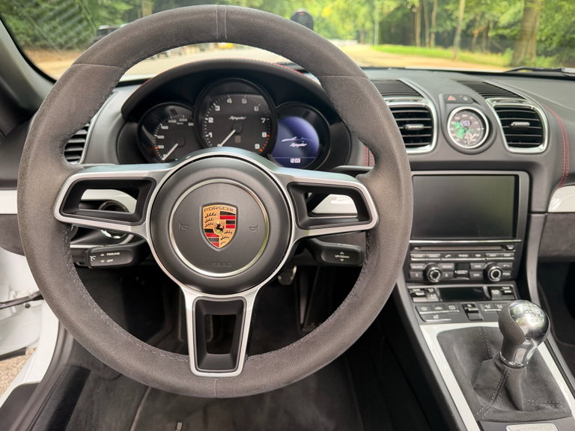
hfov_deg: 71.6
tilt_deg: -24.2
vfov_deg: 56.8
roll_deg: +0.7
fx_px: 399
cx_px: 288
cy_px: 216
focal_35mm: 24
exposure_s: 1/121
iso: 160
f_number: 1.78
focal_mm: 6.76
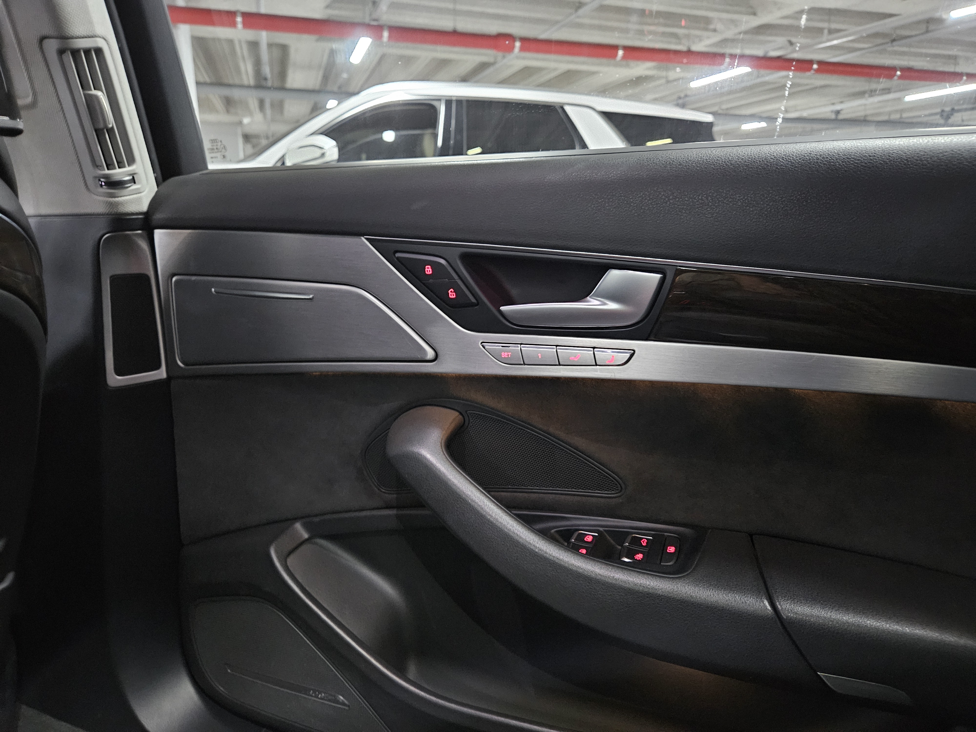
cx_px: 488
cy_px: 366
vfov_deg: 58.9
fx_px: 648
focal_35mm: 23
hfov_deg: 73.9
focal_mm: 5.4
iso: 1250
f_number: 1.8
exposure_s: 1/15
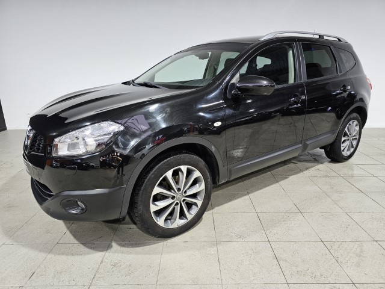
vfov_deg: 58.9
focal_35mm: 23
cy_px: 144
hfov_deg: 73.9
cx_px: 192
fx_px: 256
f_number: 1.7
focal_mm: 6.3
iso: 200
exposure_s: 1/100
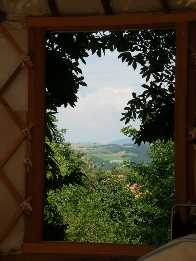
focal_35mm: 109
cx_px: 98
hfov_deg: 13.6
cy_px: 130
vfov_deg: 18.0
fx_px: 823
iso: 50
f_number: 4.9
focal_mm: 17.9
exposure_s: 1/353
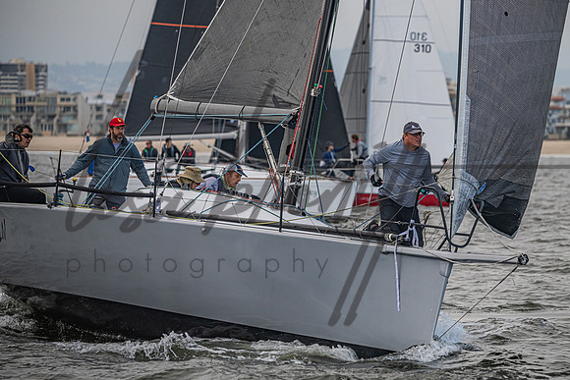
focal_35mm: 283
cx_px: 335
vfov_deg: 4.9
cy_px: 172
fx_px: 4481
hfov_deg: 7.3
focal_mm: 240
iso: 400
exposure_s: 1/2000
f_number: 5.6
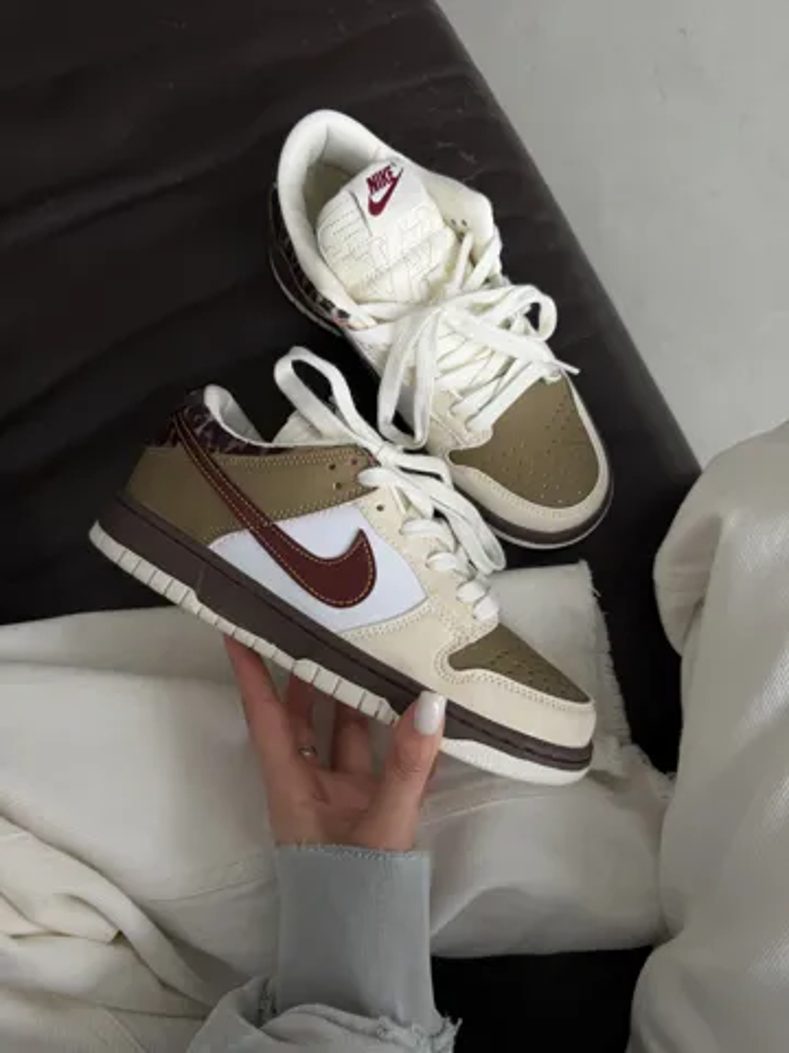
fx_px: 729
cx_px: 394
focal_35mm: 24
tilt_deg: -74.3
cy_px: 526
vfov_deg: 71.6
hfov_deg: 56.8
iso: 64
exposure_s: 1/188
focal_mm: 6.76
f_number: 1.78
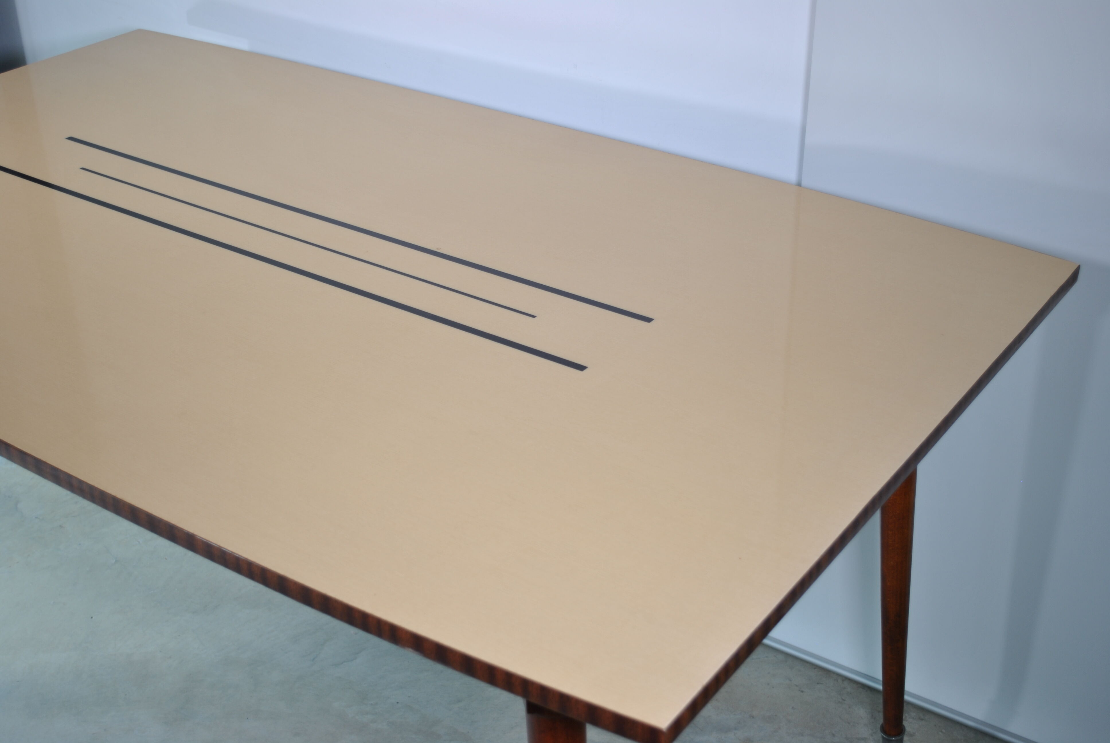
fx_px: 1389
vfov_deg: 29.9
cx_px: 555
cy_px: 372
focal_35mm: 45
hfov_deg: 43.6
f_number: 4.5
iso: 100
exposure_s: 1/25
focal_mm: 30
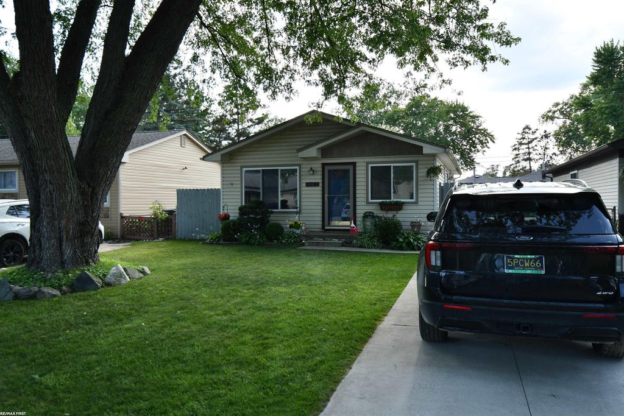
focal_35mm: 27
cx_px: 312
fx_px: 468
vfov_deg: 47.9
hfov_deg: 67.4
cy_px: 208
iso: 250
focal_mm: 18
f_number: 5.6
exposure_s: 1/250
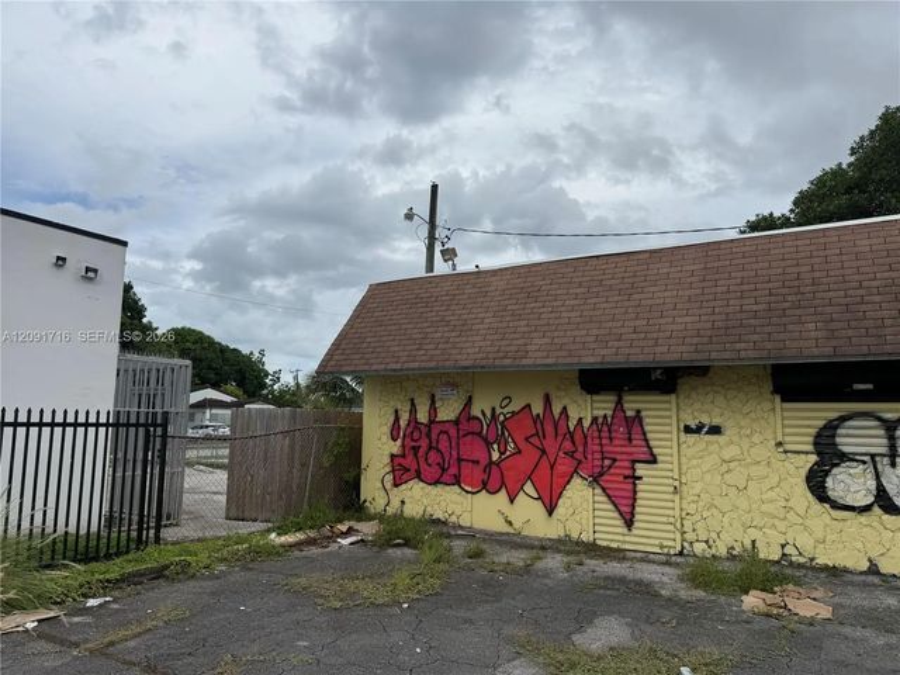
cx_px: 450
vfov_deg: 56.8
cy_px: 338
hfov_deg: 71.6
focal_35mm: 24
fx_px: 624
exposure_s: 1/6173
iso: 80
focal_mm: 6.76
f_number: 1.78
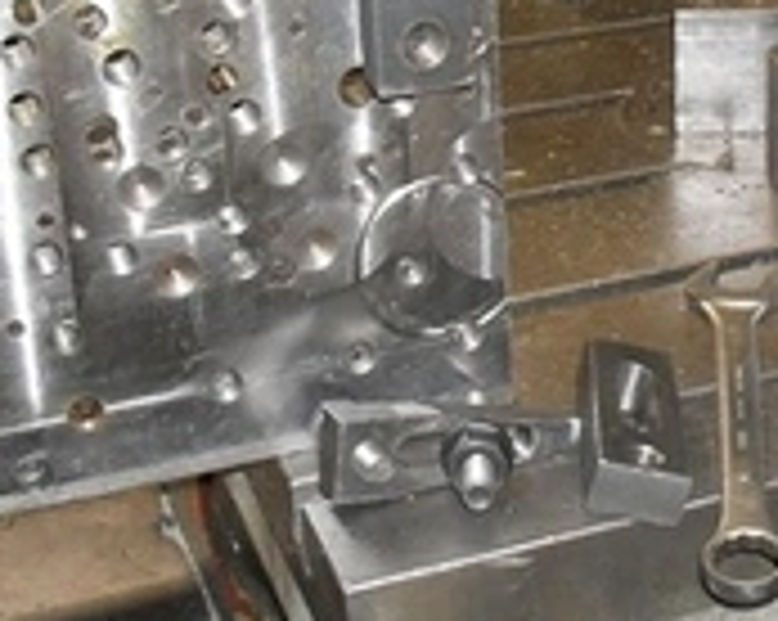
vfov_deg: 19.2
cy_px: 140
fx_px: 1817
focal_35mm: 79
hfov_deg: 23.2
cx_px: 774
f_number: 3.2
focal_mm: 6.3
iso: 200
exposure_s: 1/45
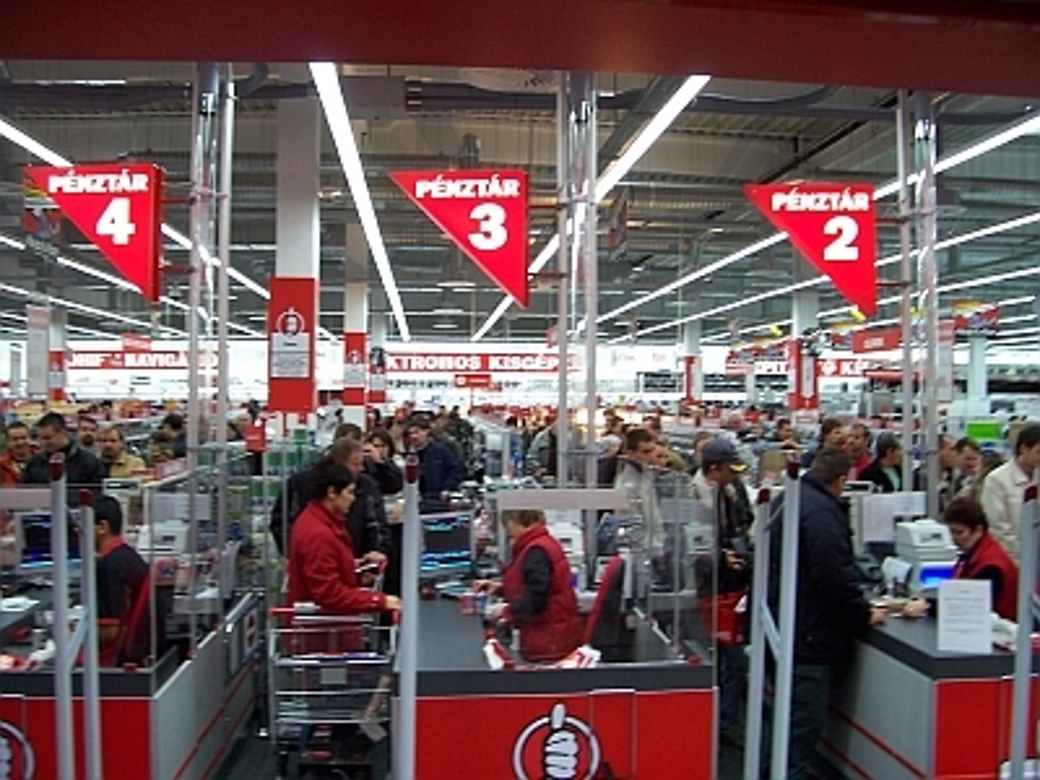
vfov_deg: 41.8
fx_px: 1021
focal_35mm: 34
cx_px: 520
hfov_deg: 54.0
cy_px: 390
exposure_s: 1/30
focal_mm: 5.6
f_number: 2.7
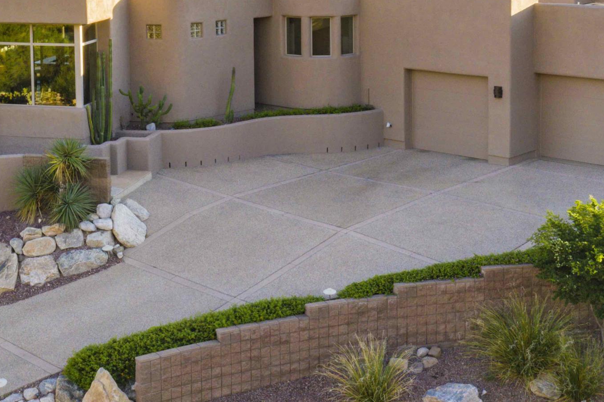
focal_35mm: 62
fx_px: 1040
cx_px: 258
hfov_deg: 32.3
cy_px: 84
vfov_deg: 21.6
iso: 100
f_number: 8
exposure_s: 1/60
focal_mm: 10.26
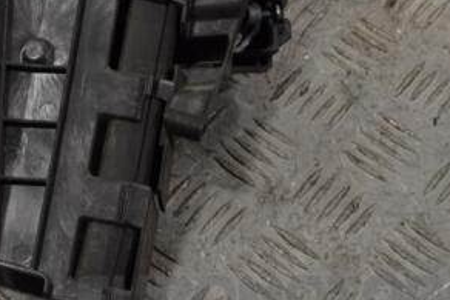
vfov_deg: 12.3
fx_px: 1388
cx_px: 49
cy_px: 94
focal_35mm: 111
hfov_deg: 18.1
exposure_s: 1/50
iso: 100
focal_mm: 36
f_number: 5
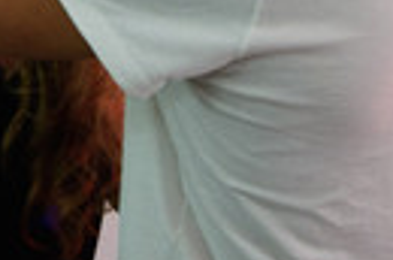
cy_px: -44
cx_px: -136
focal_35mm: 126
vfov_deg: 10.7
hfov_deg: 15.4
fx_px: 1372
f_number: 5
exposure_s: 1/100
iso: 800
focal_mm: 17
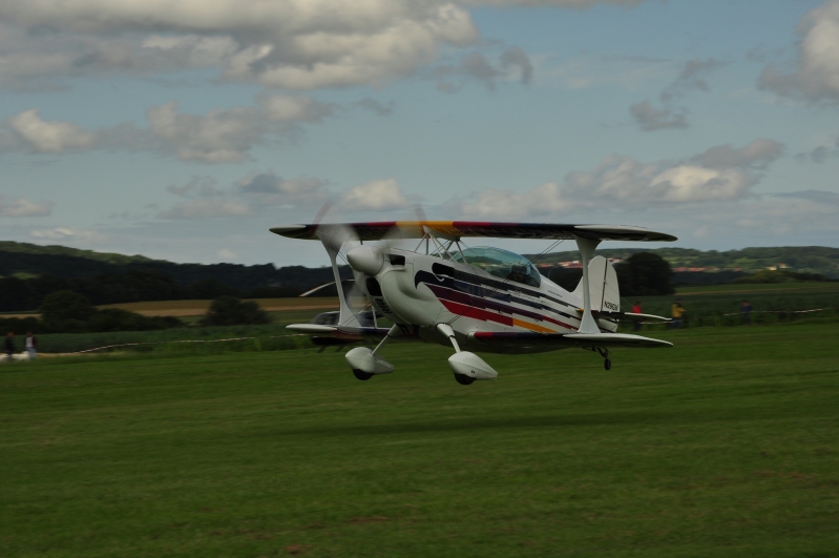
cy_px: 279
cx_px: 420
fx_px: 2968
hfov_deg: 16.1
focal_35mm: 128
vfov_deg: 10.7
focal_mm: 85
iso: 200
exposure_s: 1/320
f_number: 14
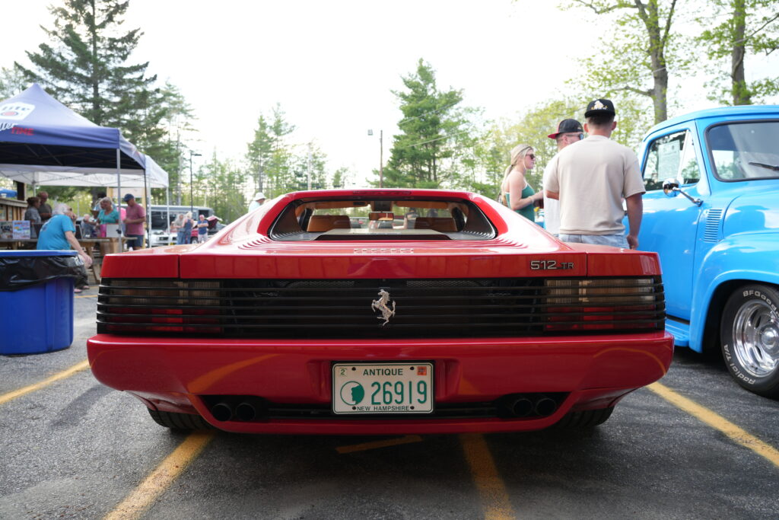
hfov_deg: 73.7
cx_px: 390
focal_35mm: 24
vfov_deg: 53.1
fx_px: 519
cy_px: 260
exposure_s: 1/60
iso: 100
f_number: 4
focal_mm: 24
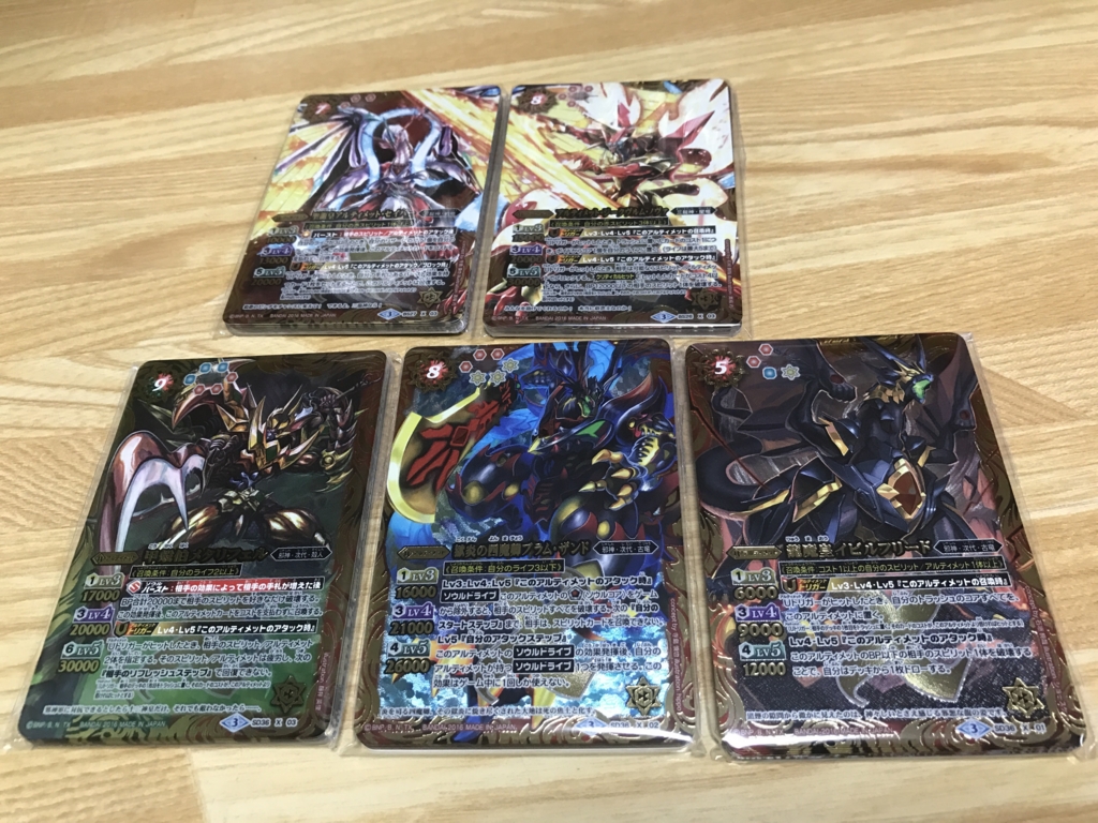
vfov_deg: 49.7
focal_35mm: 28
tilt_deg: -55.1
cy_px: 412
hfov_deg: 63.4
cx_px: 549
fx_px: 888
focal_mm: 3.99
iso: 40
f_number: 1.8
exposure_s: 1/30
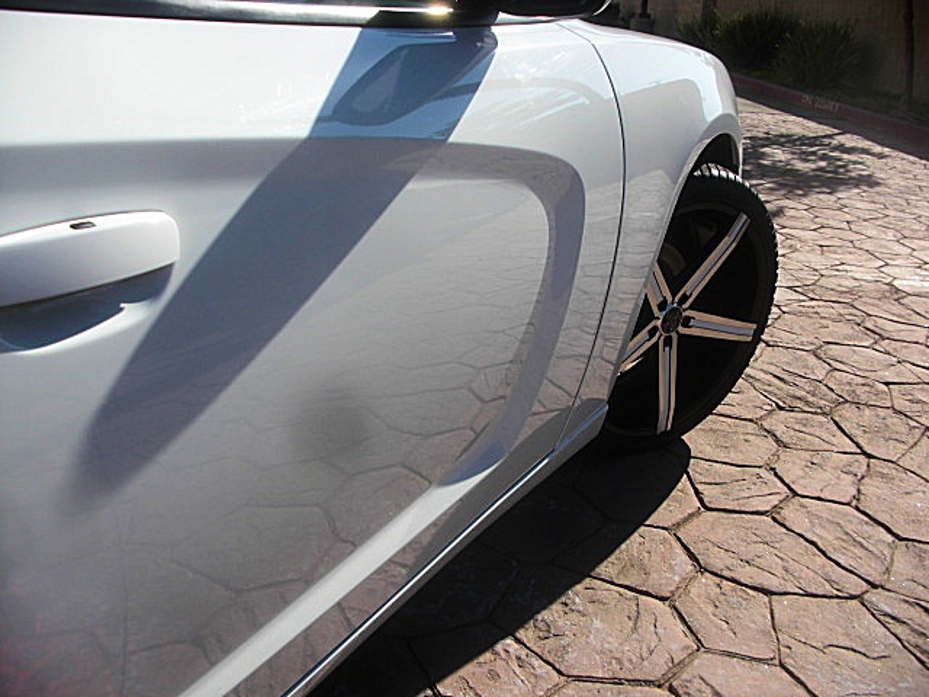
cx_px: 464
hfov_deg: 51.4
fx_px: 966
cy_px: 348
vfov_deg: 39.7
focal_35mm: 36
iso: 50
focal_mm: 6.3
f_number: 7.9
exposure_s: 1/125
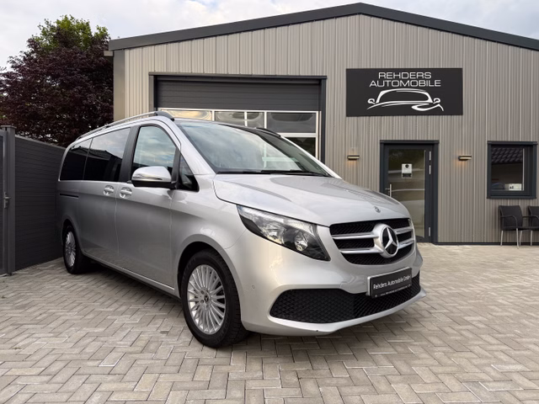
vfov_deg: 56.8
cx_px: 270
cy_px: 202
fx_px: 374
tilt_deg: -0.1
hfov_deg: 71.6
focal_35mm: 24
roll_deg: +0.3
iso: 80
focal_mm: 6.76
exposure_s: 1/722
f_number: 1.78
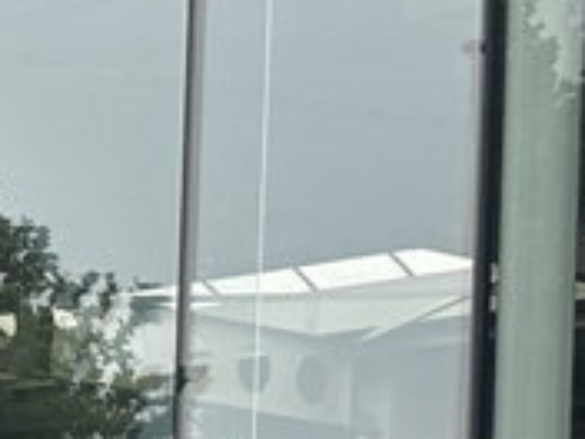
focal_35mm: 227
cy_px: 835
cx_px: -329
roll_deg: -2.0
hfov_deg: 8.5
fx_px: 3836
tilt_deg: +0.9
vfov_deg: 6.4
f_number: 1.6
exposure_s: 1/419
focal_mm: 5.96
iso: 32
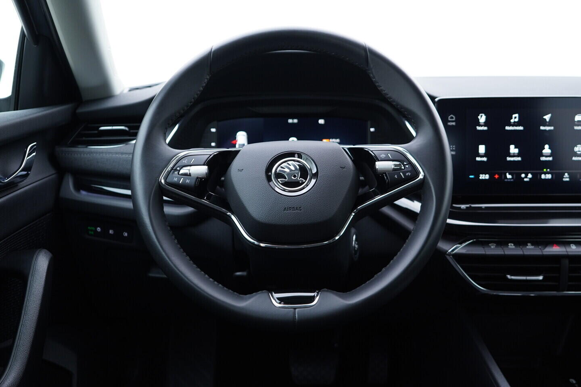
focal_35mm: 36
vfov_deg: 36.9
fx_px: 581
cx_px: 290
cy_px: 194
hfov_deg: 53.1
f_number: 2.8
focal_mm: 24
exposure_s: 1/40
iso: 250
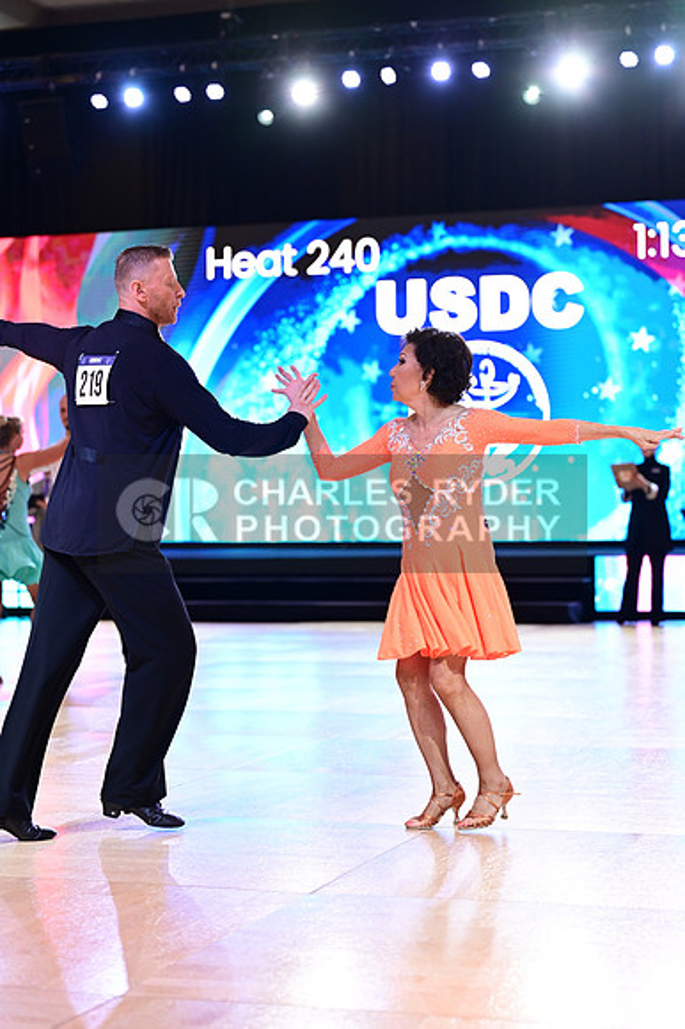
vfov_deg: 28.9
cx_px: 342
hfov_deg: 19.4
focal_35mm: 70
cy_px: 514
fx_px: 2000
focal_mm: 70
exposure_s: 1/400
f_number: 2.8
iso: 2000
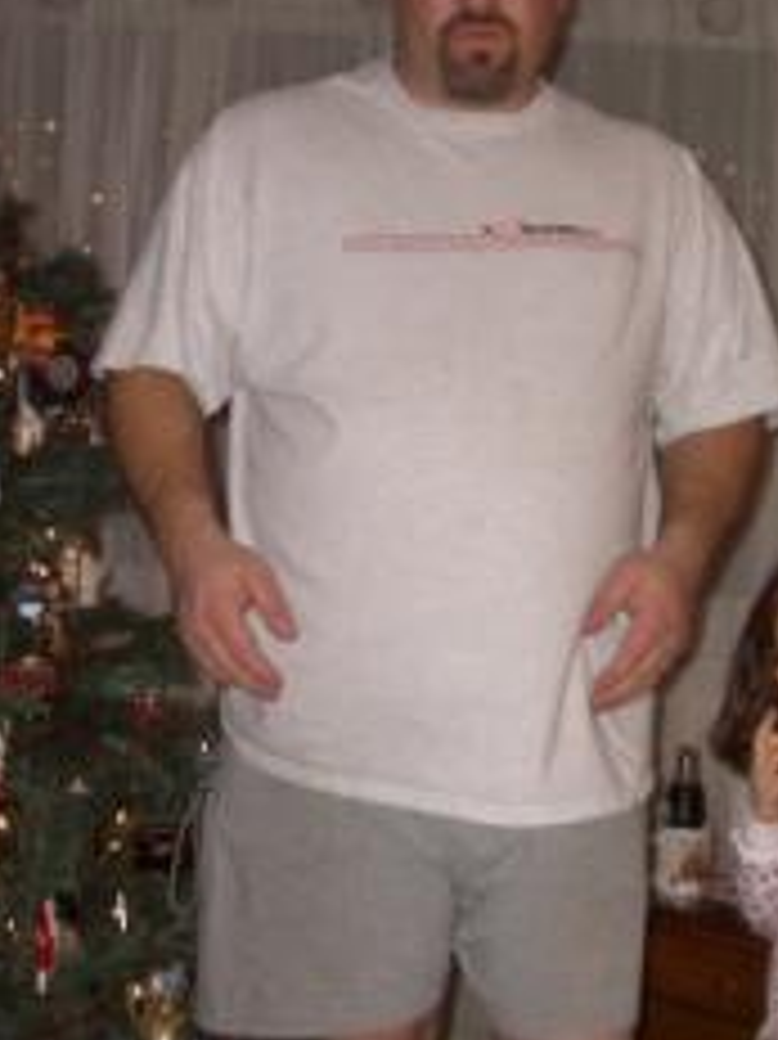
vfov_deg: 28.6
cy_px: 540
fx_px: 2040
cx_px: 486
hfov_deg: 21.5
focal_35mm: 68
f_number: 2.6
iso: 100
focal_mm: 5.8
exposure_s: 1/60
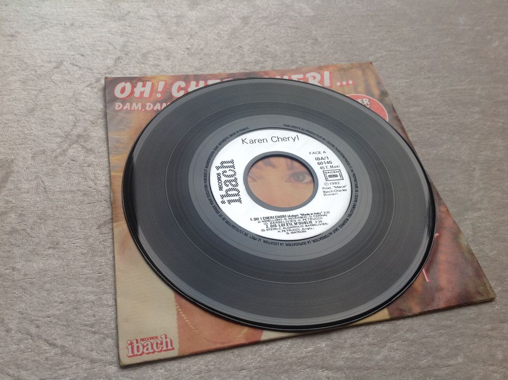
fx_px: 513
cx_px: 254
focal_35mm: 35
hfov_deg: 52.7
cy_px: 190
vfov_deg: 40.6
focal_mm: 4.28
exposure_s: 1/40
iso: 64
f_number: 2.4
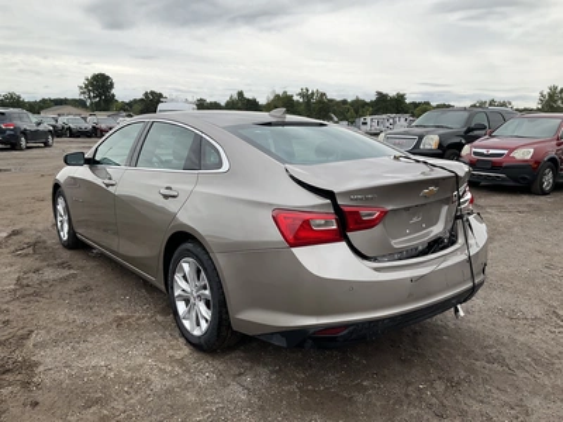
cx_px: 282
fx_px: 472
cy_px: 211
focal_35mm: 29
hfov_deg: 61.7
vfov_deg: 48.2
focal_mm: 3
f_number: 1.8
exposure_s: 1/1577
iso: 25
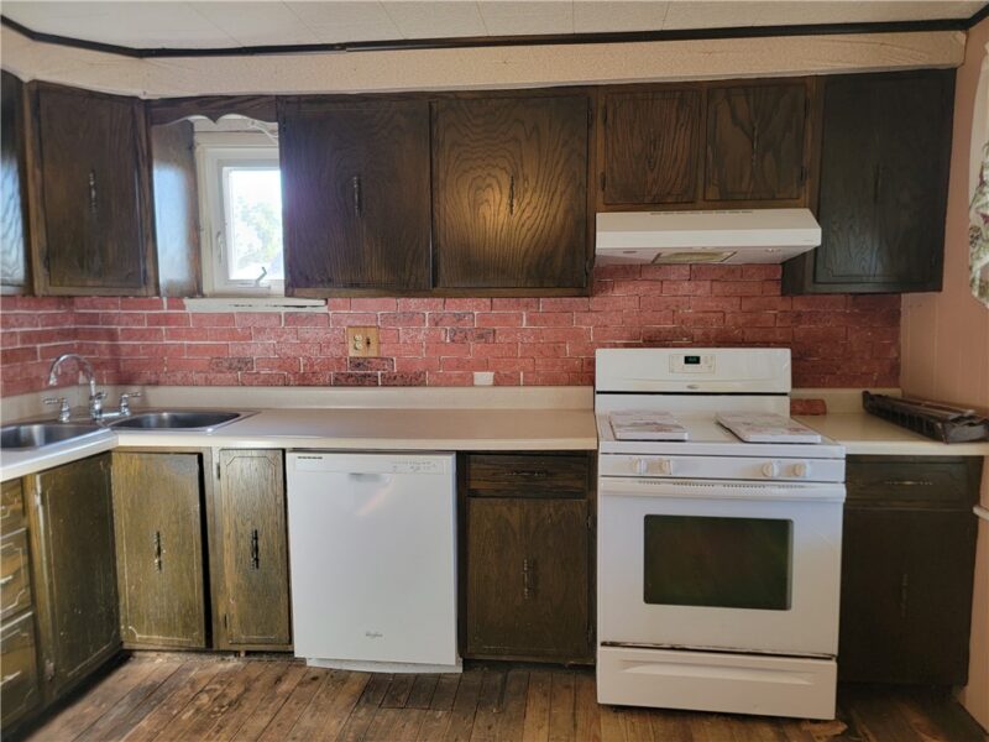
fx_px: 686
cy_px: 371
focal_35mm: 24
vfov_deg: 56.8
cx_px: 494
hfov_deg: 71.6
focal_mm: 6.7
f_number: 1.8
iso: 250
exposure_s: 1/60
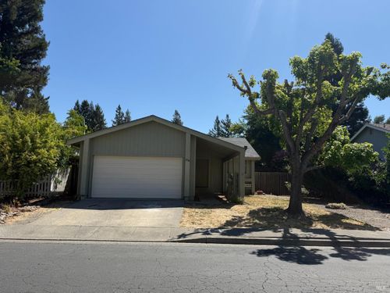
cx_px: 195
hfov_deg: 71.6
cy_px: 146
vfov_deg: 56.8
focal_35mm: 24
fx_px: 270
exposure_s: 1/4975
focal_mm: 6.76
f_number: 1.78
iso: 80
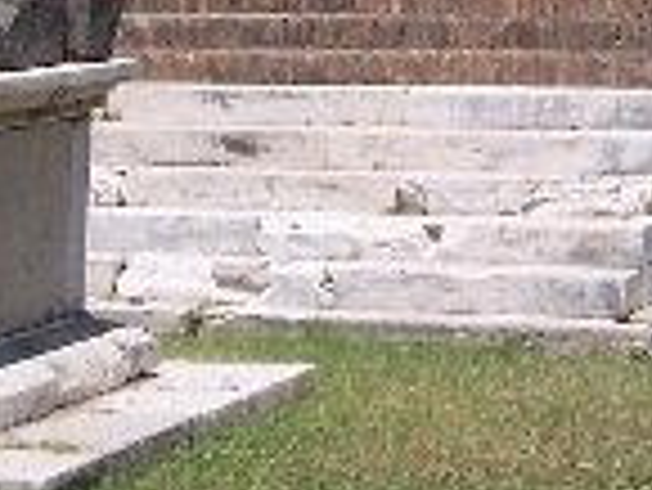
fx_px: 3959
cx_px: 589
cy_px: -454
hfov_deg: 9.4
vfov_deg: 6.9
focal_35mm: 210
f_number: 4.8
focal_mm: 8
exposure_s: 1/1000
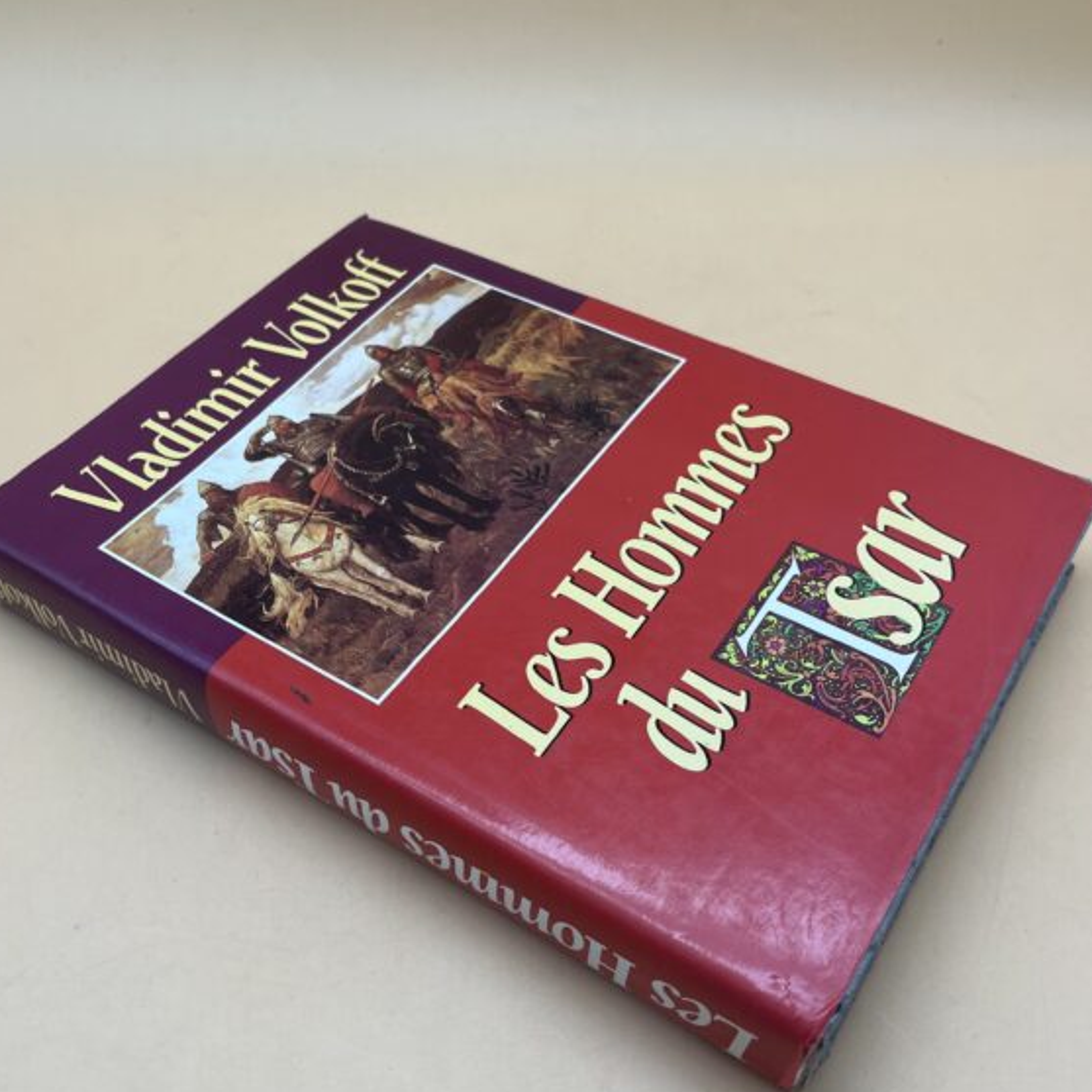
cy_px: 616
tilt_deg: -47.8
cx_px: 533
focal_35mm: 33
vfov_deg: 49.6
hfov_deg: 49.7
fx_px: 1178
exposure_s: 1/214
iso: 40
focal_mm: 5.1
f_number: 1.6
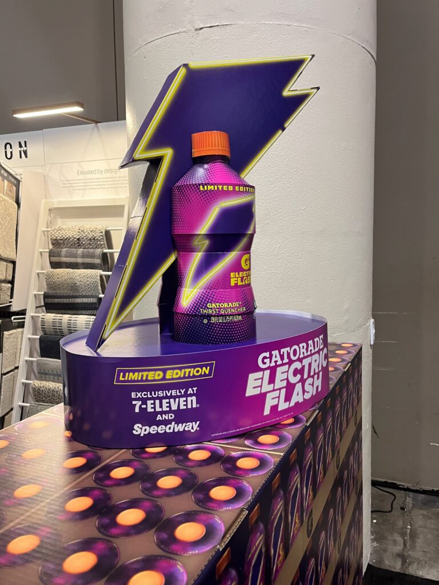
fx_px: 440
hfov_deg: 53.1
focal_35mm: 26
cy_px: 292
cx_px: 220
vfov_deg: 67.3
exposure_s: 1/60
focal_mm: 5.1
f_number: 1.6
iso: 320
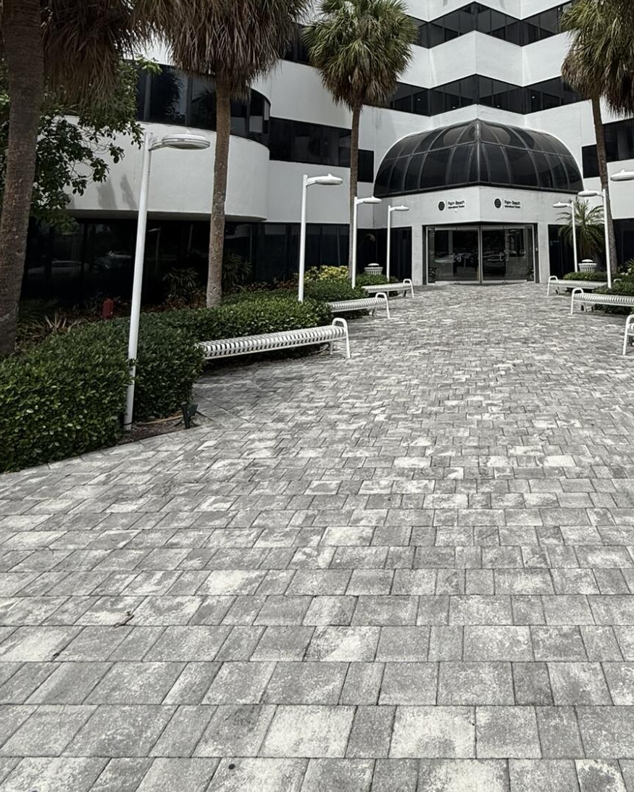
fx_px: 586
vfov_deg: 62.9
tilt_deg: +9.6
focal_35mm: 25
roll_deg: +1.4
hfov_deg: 54.5
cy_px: 171
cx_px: 467
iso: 50
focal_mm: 2.22
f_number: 2.2
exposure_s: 1/2841
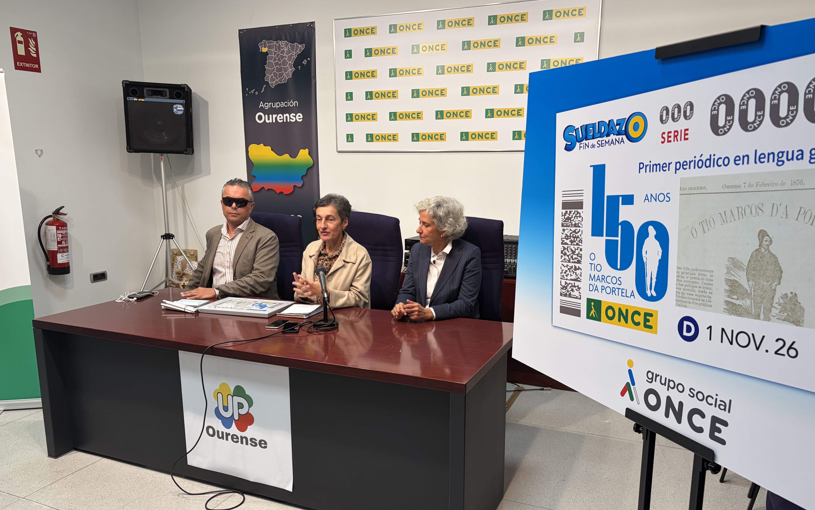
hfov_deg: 66.5
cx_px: 406
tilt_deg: -9.7
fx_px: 622
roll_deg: +0.8
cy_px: 289
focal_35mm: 28
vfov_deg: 44.4
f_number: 1.6
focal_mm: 5.96
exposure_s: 1/100
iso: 64
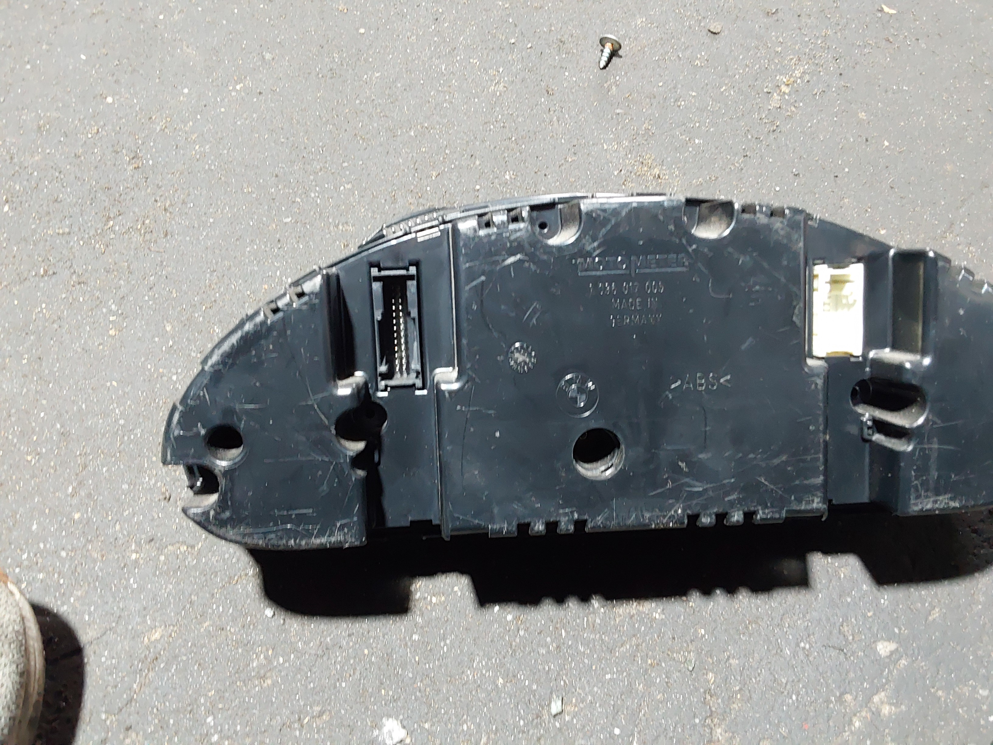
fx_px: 803
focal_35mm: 28
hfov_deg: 63.4
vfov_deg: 49.7
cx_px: 496
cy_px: 372
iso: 320
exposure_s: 1/25
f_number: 1.9
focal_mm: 2.91
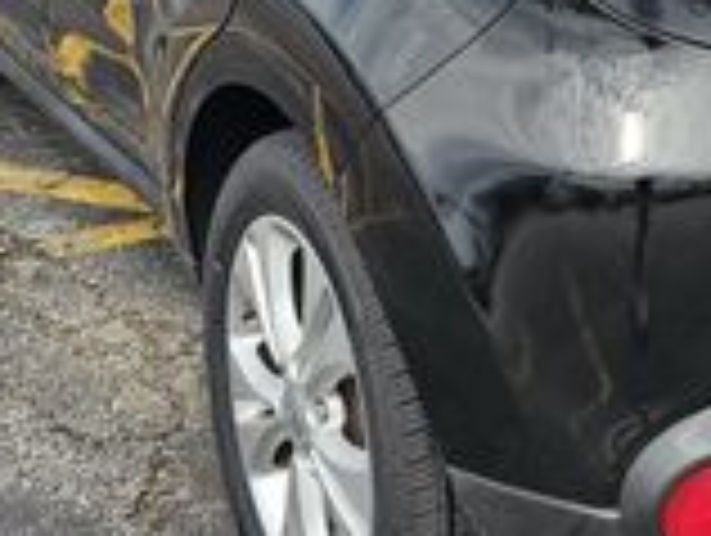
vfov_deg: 15.2
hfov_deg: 20.4
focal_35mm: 93
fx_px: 1913
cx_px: 720
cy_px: -167
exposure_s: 1/371
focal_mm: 6.3
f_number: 1.7
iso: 10
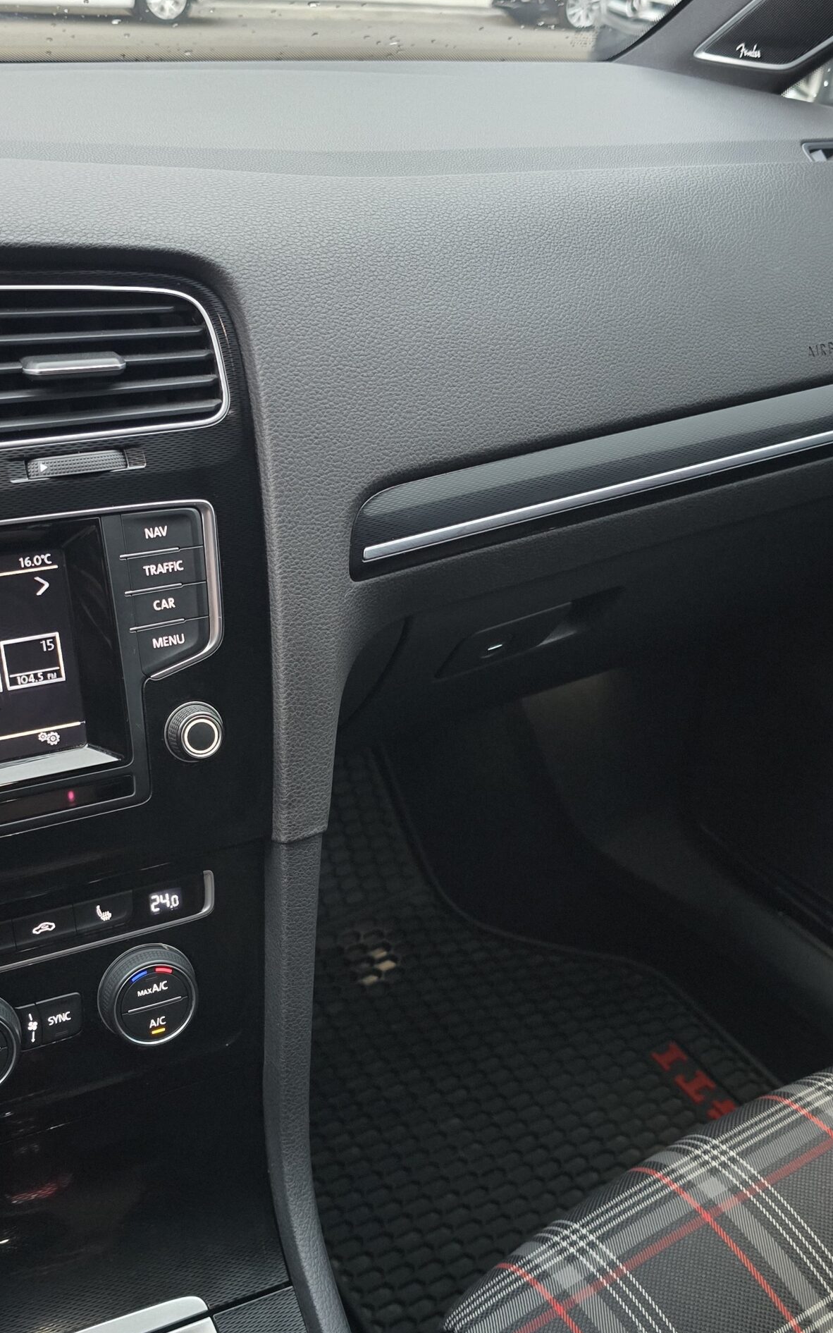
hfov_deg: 37.7
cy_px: 672
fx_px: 1199
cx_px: 248
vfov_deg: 58.1
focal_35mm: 33
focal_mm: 6.3
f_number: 1.7
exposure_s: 1/16.2
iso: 1250
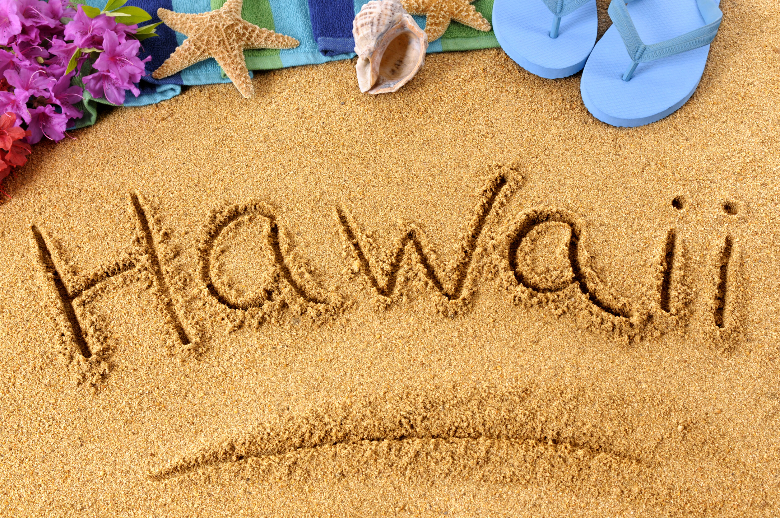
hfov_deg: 40.4
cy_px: 256
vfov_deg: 27.4
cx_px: 392
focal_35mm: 49
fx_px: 1060
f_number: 11
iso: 200
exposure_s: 1/125
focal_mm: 32
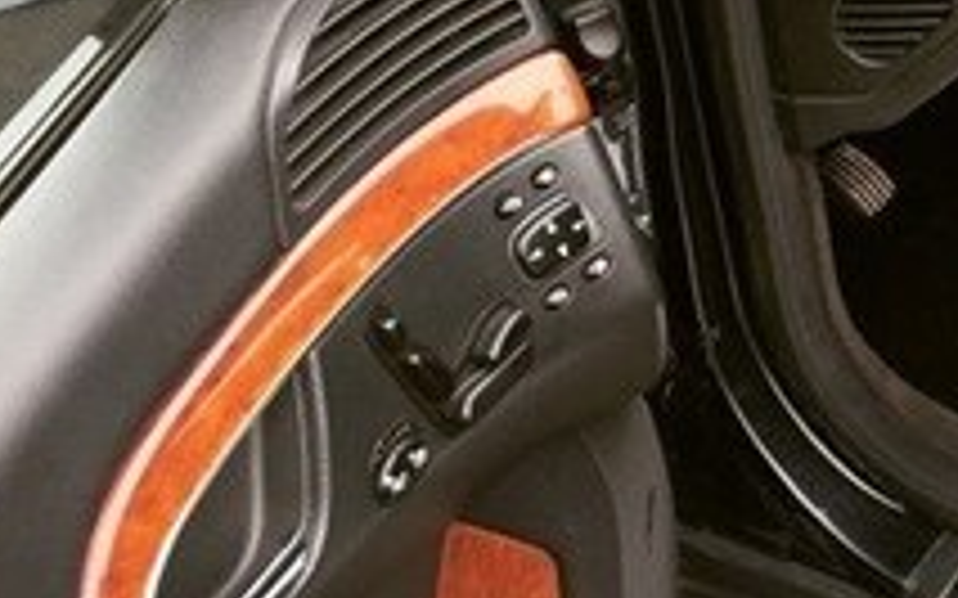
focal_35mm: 95
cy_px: -54
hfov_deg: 19.1
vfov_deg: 13.5
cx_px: 1453
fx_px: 2480
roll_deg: +0.9
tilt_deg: -32.8
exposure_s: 1/50
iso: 32
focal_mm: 4.15
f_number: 2.2
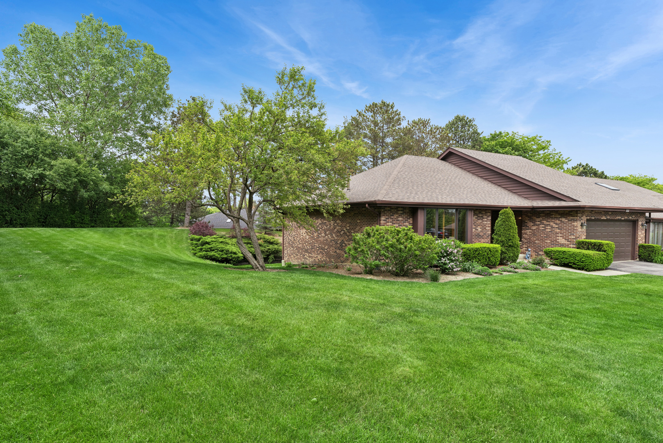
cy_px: 222
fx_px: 313
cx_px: 332
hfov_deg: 93.3
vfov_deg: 70.5
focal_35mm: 17
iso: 200
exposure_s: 1/250
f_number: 8
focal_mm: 17
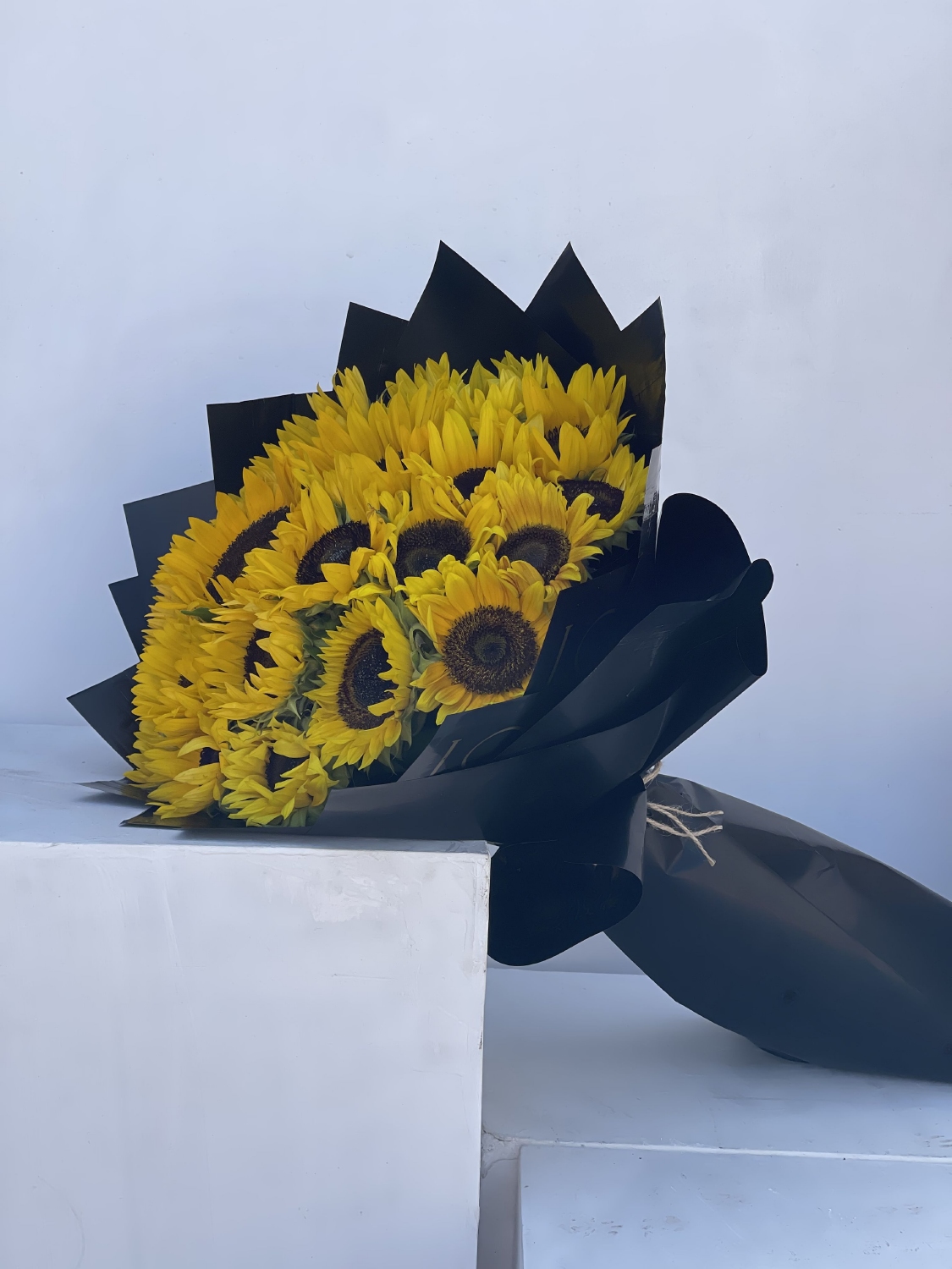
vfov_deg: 30.3
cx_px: 476
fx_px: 2347
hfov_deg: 22.9
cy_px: 634
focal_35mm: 64
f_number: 2.2
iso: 20
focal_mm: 7.5
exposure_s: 1/550
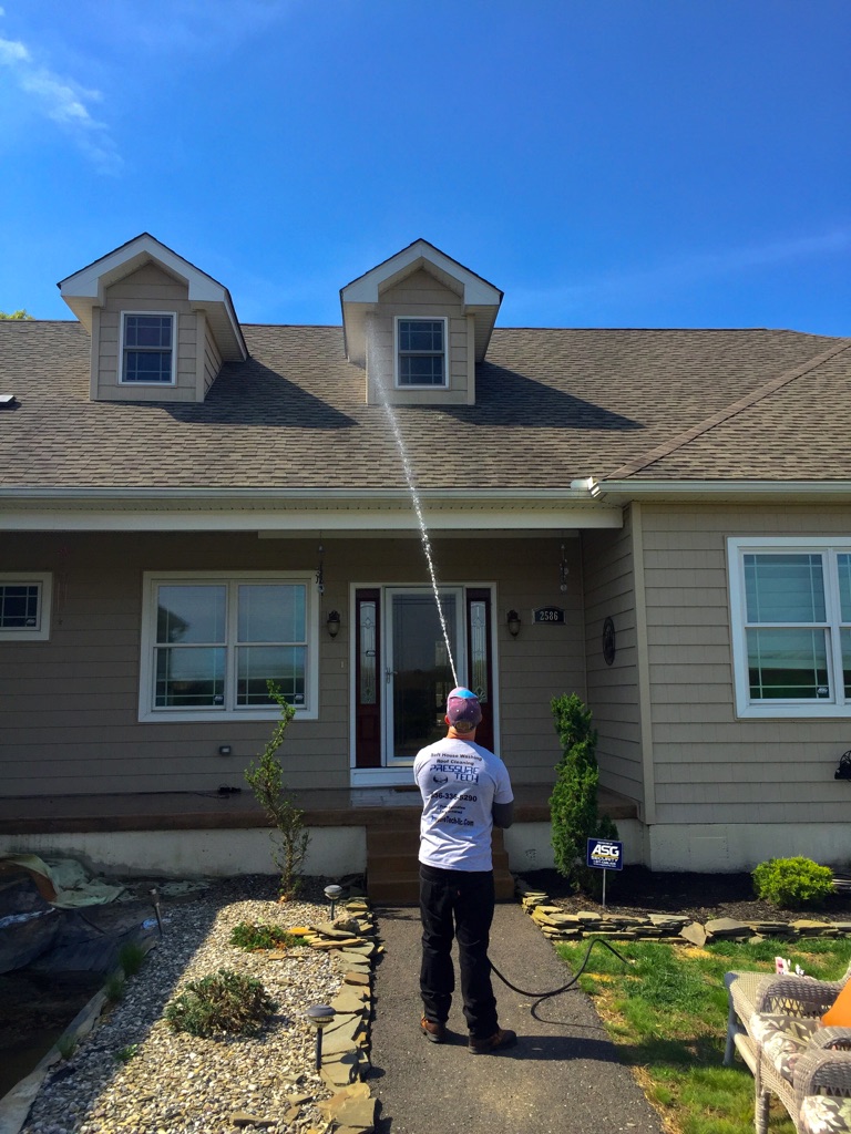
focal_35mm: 29
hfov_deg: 48.2
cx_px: 426
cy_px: 567
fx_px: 951
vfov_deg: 61.7
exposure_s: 1/1464
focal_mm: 4.15
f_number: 2.2
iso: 32
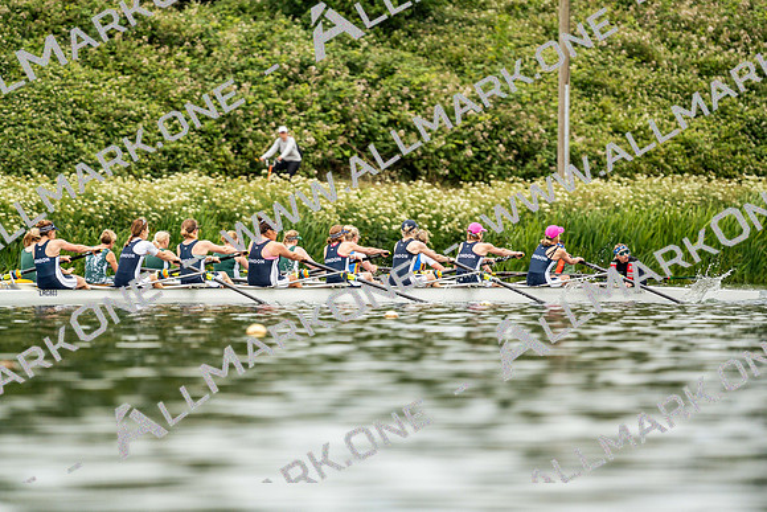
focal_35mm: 600
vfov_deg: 2.3
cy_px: 256
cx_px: 384
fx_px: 12786
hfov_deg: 3.4
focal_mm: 600
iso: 400
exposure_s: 1/2000
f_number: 6.3
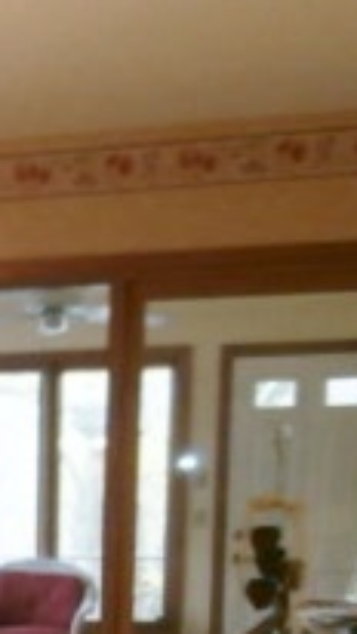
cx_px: -397
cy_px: 674
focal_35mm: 81
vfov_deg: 24.6
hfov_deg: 12.7
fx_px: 1362
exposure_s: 1/30
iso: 200
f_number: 3
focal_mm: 4.2
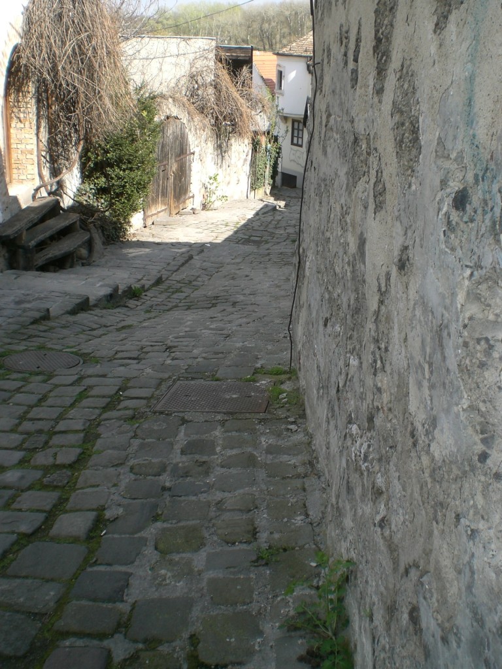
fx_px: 735
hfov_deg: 37.7
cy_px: 334
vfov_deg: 49.0
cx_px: 251
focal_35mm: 38
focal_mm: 6.3
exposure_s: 1/200
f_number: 4.4
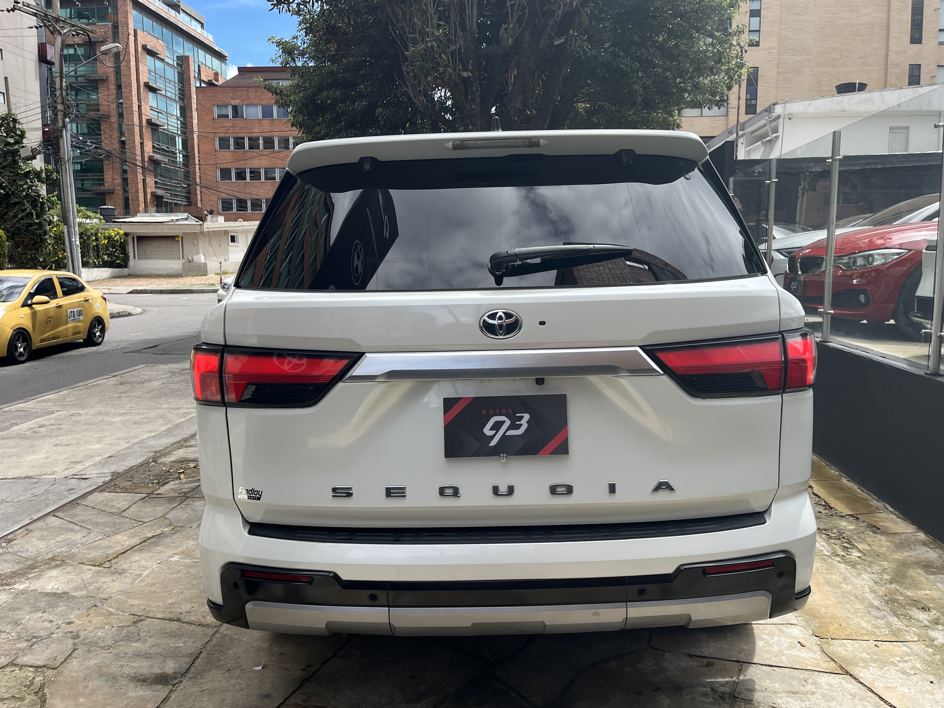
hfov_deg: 65.3
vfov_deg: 51.4
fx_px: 736
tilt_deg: -7.7
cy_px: 351
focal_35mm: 27
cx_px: 490
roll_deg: +0.3
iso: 50
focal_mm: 5.1
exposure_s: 1/1558
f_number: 1.6
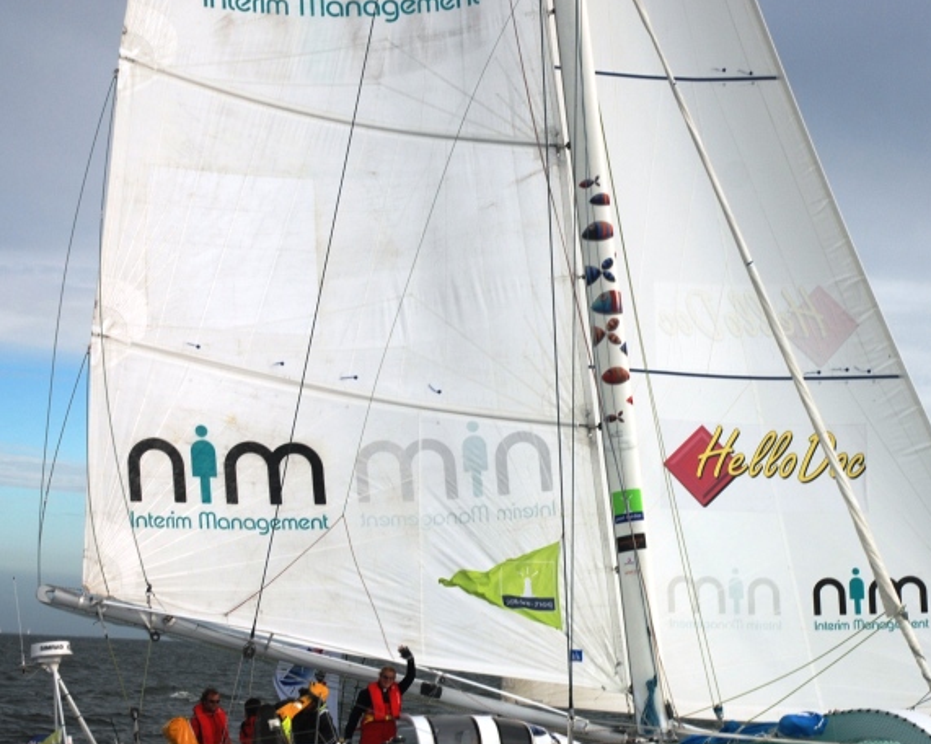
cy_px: 507
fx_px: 2368
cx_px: 743
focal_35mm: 86
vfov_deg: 17.8
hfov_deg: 22.0
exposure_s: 1/250
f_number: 8
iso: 100
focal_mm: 34
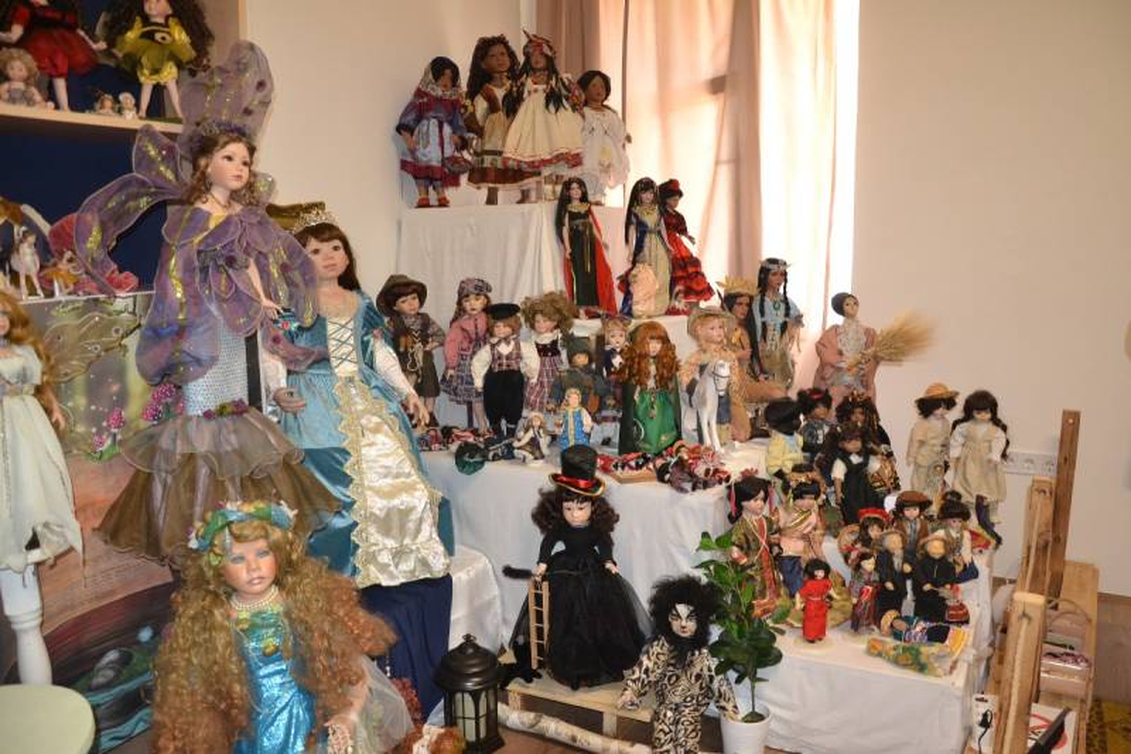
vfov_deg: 47.9
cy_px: 377
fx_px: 848
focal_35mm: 27
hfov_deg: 67.4
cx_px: 566
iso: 1400
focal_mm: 18
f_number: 3.5
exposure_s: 1/60
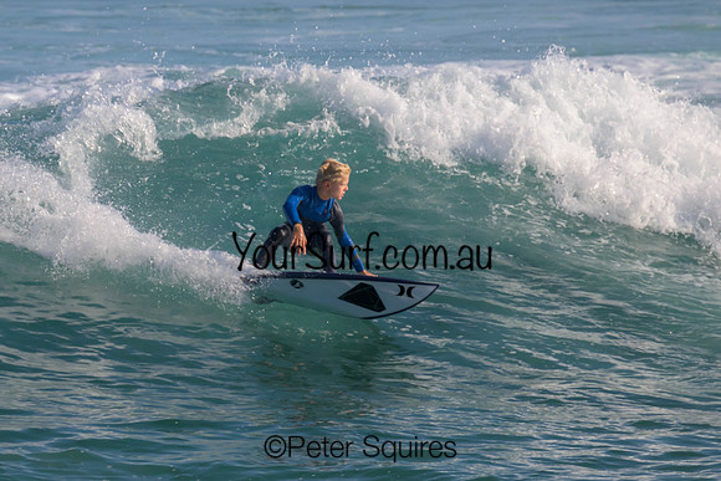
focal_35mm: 1076
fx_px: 21563
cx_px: 236
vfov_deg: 1.3
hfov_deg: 1.9
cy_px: 198
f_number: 11
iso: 1100
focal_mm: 800
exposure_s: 1/2000
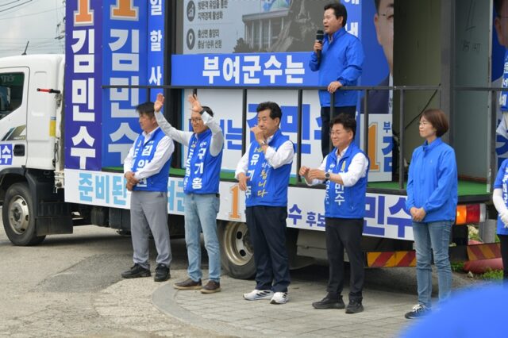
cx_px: 254
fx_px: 1297
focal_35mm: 92
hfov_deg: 22.2
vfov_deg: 14.8
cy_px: 169
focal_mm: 92
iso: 200
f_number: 9
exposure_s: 1/250
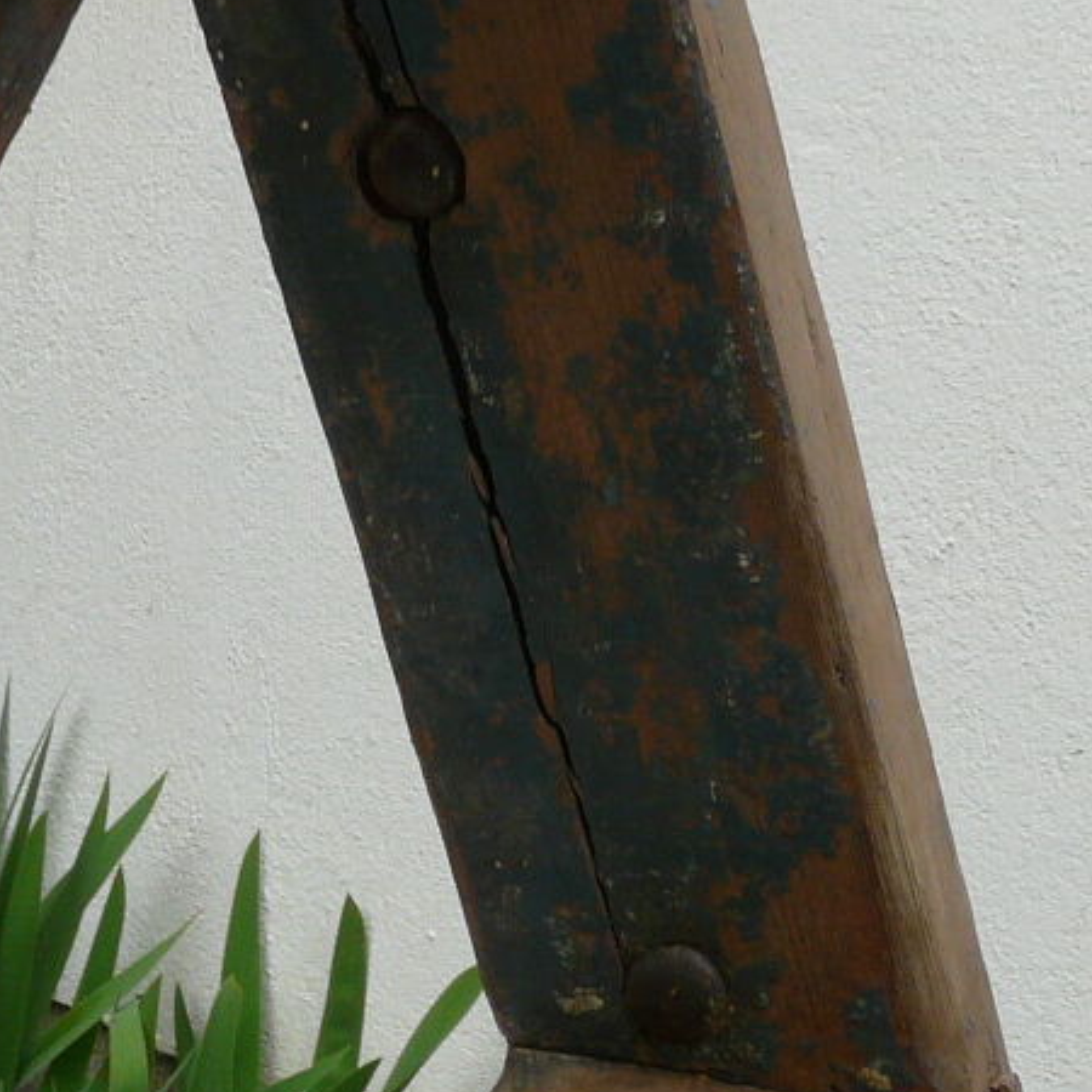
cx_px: 245
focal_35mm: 88
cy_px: 485
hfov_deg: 19.6
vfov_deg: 19.7
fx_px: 3141
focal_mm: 4.6
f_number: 5
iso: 100
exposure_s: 1/60
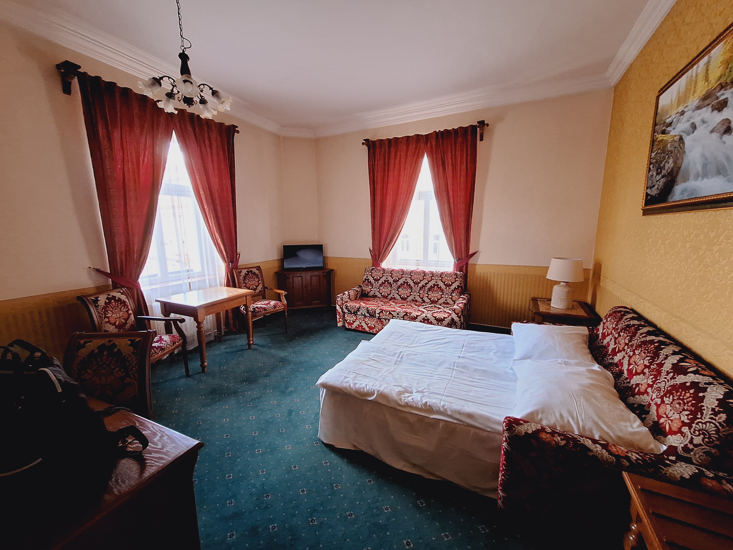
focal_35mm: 13
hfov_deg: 106.2
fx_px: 275
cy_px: 275
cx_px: 366
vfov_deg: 89.9
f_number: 2.2
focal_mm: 1.74
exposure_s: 1/25
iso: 250
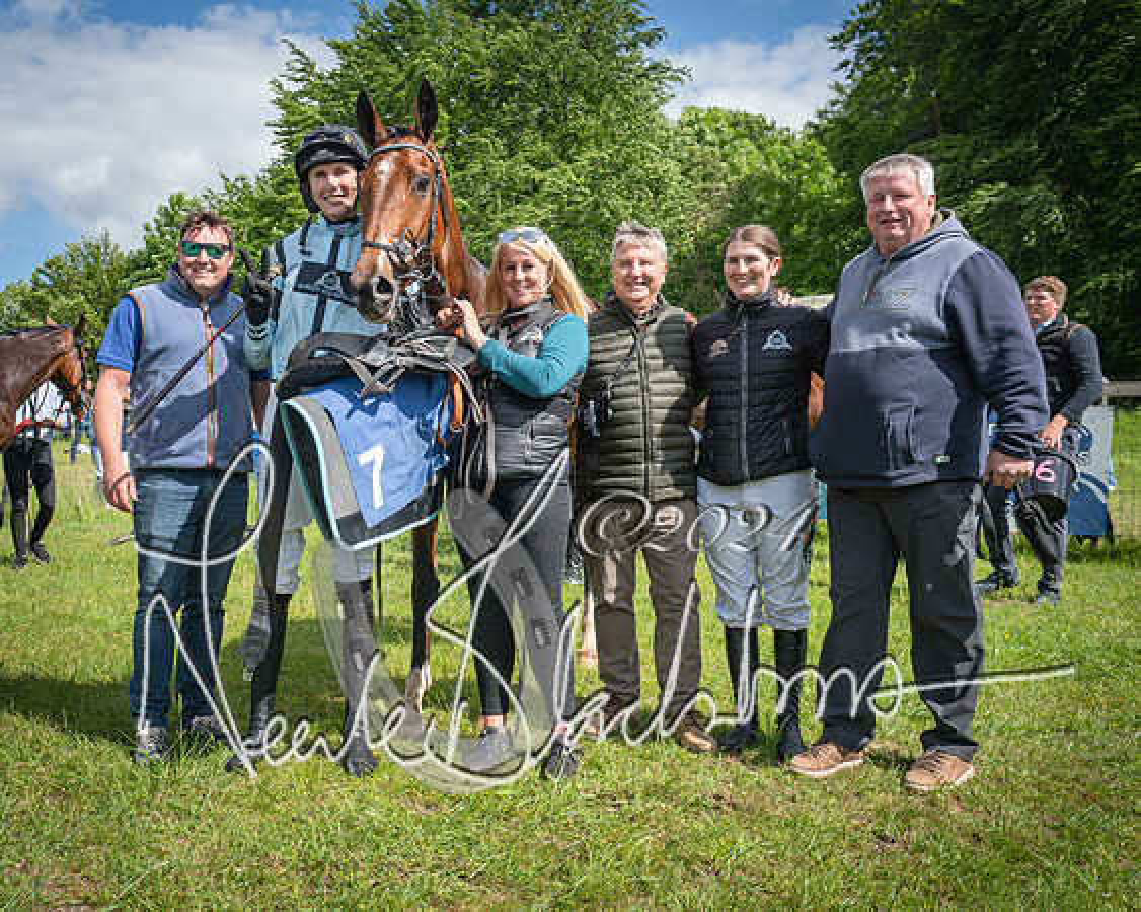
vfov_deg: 40.5
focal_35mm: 37
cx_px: 371
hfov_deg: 48.7
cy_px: 479
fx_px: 1235
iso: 200
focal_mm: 27
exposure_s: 1/500
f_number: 5
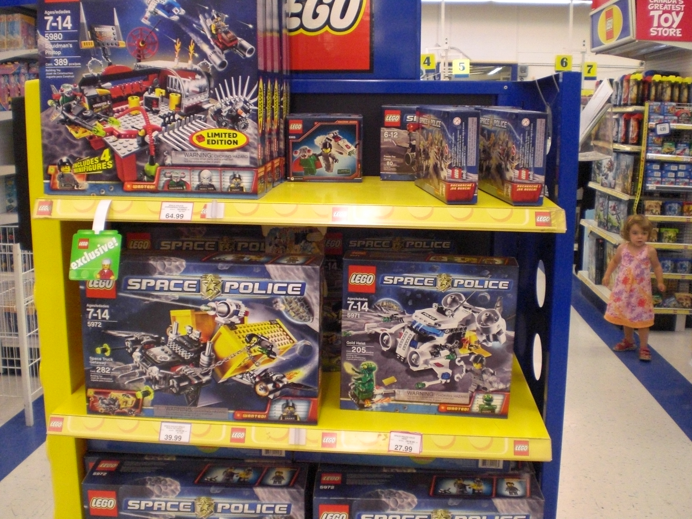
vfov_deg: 37.7
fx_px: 760
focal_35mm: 38
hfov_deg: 49.0
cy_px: 260
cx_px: 346
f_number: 3.1
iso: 400
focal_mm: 6.3
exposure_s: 1/100
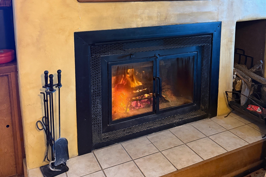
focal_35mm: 34
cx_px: 133
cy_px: 25
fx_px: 251
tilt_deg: -7.7
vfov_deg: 36.9
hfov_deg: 55.8
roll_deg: -0.4
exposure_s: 1/40
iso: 800
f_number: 1.78
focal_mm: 6.76
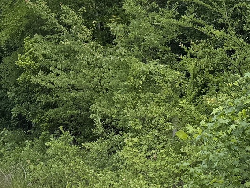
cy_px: -97
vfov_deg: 11.0
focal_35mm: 130
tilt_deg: +8.8
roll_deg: -3.0
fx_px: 939
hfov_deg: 15.2
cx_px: 94
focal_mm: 6.76
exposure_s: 1/1727
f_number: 1.78
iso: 100
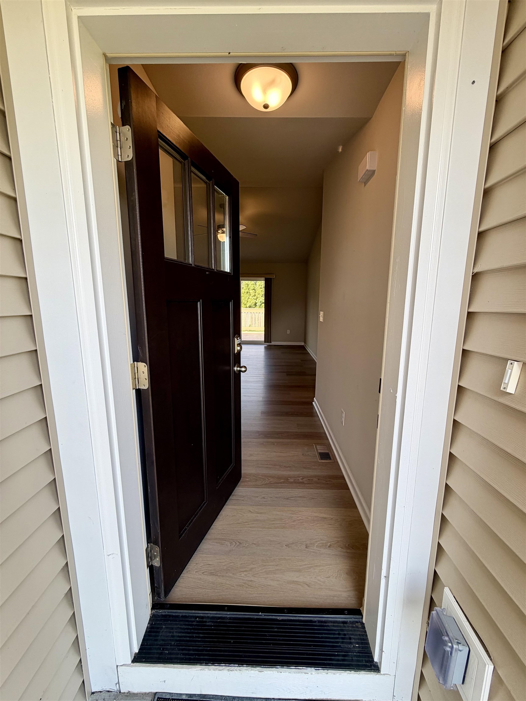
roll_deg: -0.4
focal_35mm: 14
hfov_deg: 85.7
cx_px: 263
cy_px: 350
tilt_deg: -10.3
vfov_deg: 102.1
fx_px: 284
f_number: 2.2
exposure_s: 1/120
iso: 40
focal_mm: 2.22
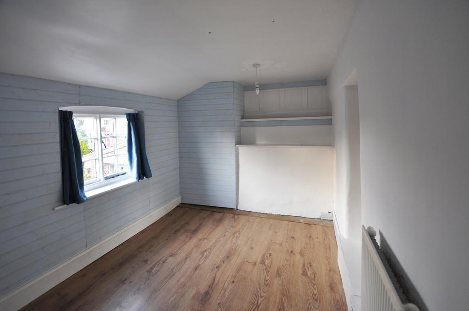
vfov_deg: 77.2
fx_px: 195
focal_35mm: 15
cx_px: 234
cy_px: 156
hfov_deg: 100.5
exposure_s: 1/60
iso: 450
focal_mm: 10
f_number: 4
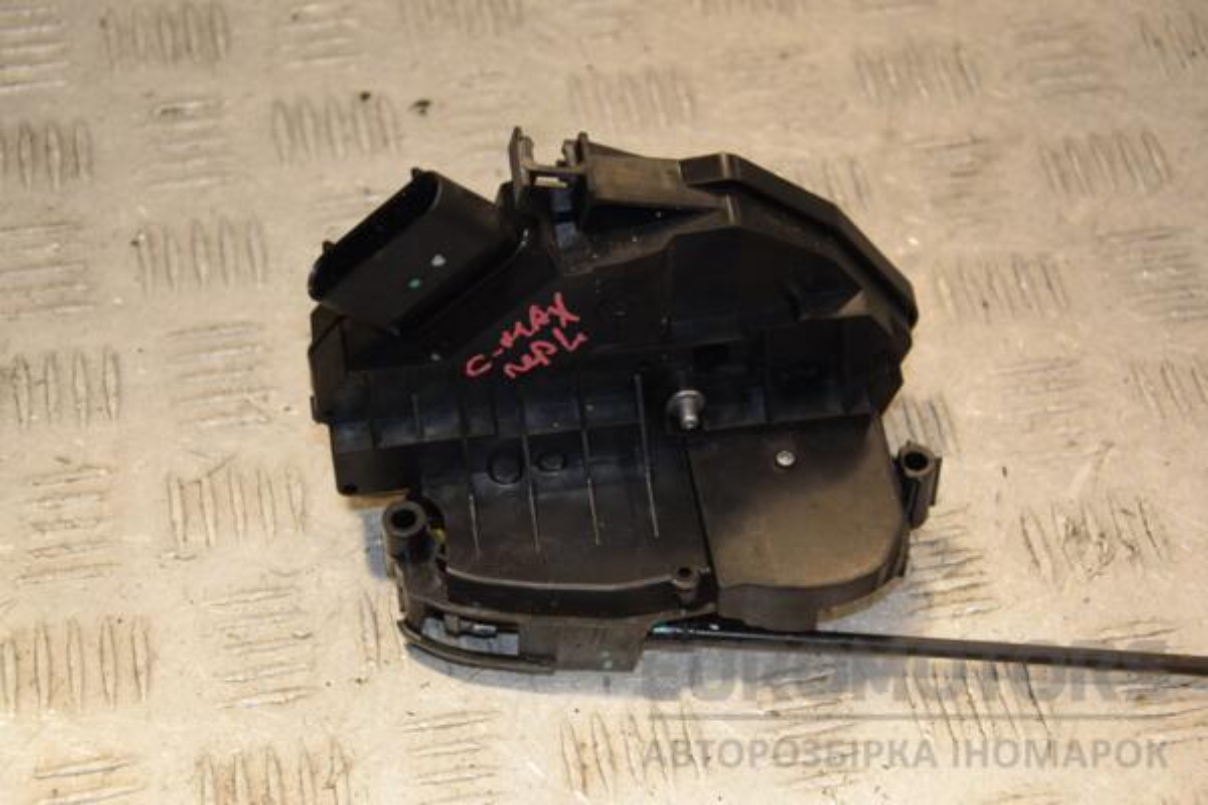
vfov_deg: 15.7
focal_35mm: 87
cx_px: 604
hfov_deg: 23.4
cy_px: 402
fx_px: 2919
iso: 800
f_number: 5
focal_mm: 58
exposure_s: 1/200
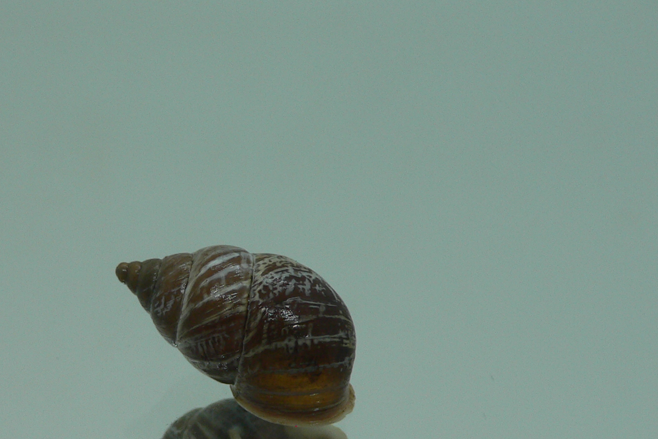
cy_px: 354
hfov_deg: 36.6
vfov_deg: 24.6
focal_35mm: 54
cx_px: 242
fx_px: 987
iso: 80
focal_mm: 4.6
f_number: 2.8
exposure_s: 1/60
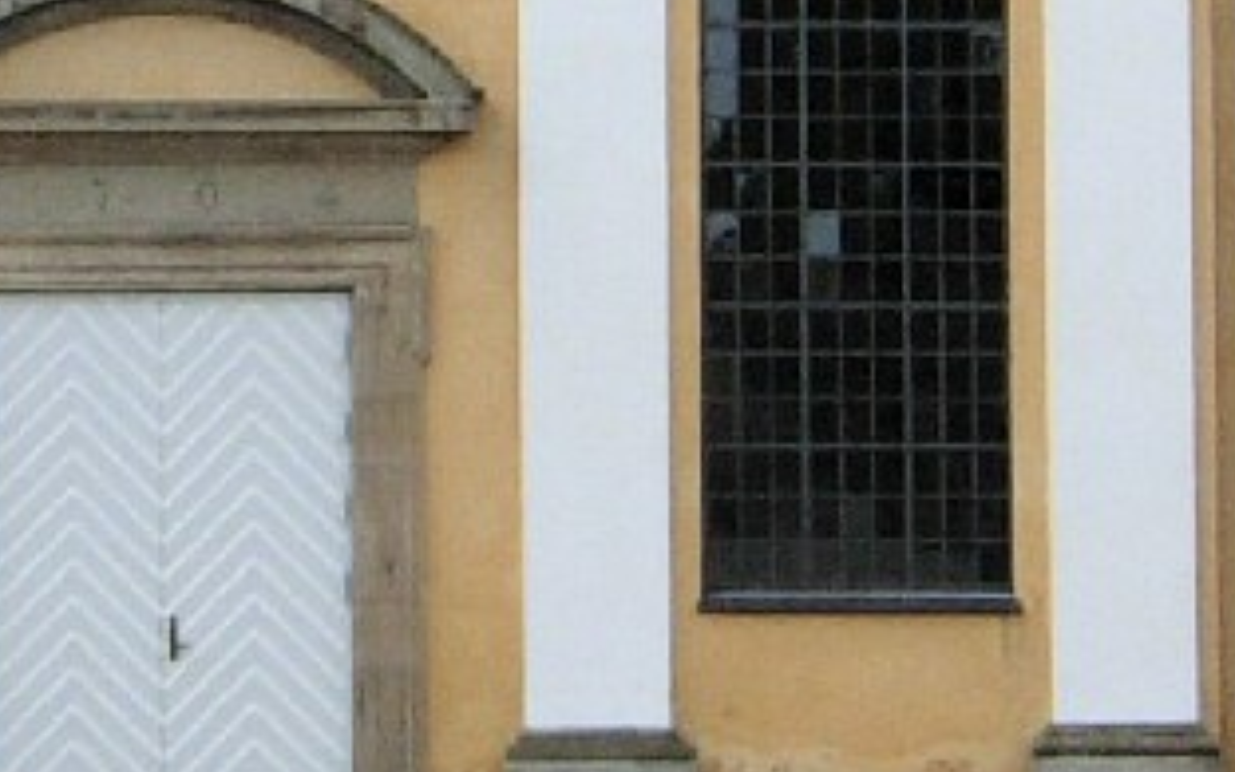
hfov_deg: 18.7
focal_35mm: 110
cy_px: -382
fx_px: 3702
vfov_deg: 11.4
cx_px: 170
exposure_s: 1/256
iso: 50
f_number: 5.4
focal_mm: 7.5
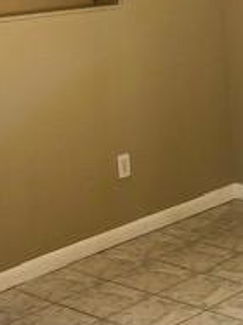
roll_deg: +3.1
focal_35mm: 96
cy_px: 122
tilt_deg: -11.9
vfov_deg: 20.4
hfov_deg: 15.2
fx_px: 900
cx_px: 219
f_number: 1.8
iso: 50
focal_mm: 4
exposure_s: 1/15
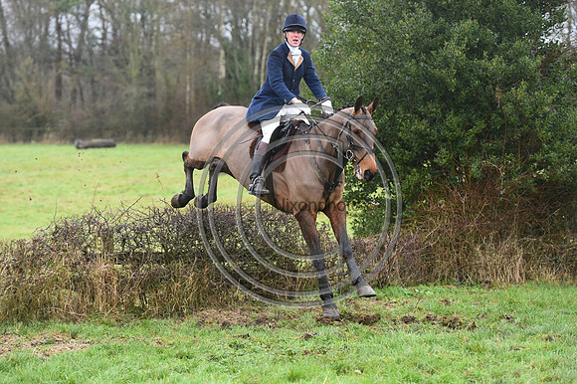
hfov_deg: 18.3
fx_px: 1794
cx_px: 288
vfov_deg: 12.2
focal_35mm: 112
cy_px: 192
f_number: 3.5
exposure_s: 1/1250
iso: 2500
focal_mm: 112
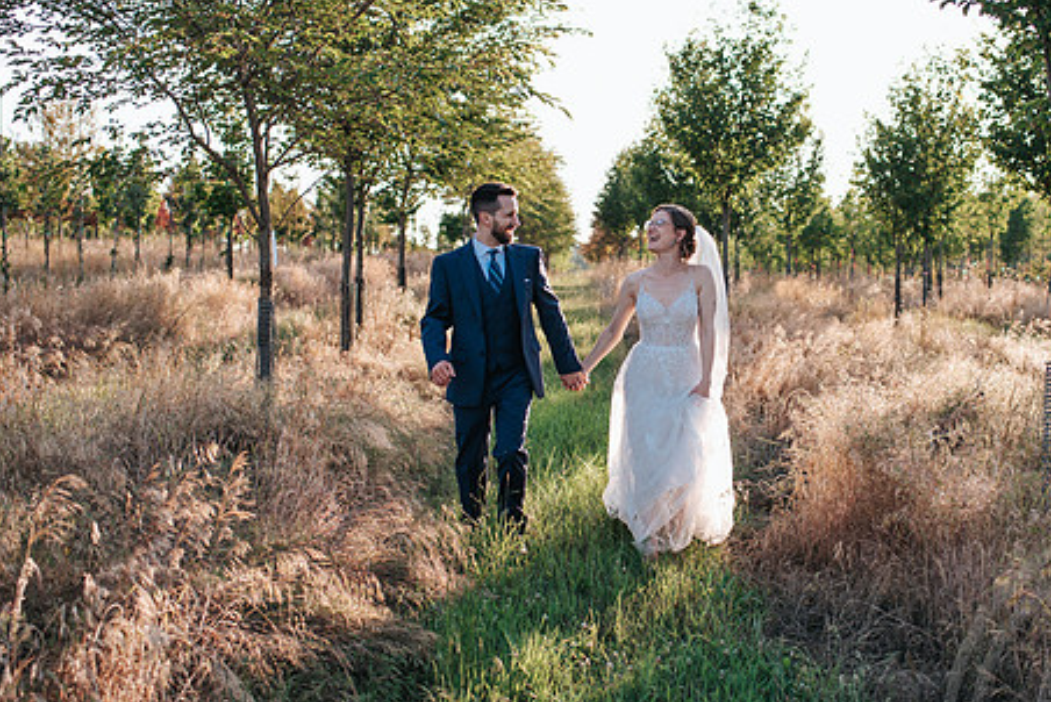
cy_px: 346
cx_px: 653
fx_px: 1548
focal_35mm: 53
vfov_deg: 25.6
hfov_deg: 37.3
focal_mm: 35
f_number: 2.8
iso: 100
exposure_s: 1/400
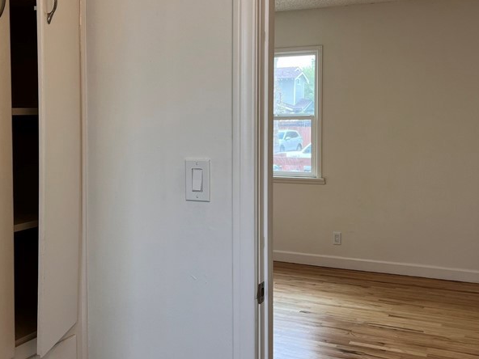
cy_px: 153
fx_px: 623
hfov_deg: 41.9
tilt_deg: -3.8
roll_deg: -0.3
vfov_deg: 32.1
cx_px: 193
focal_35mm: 45
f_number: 1.5
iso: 64
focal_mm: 5.7
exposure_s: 1/120
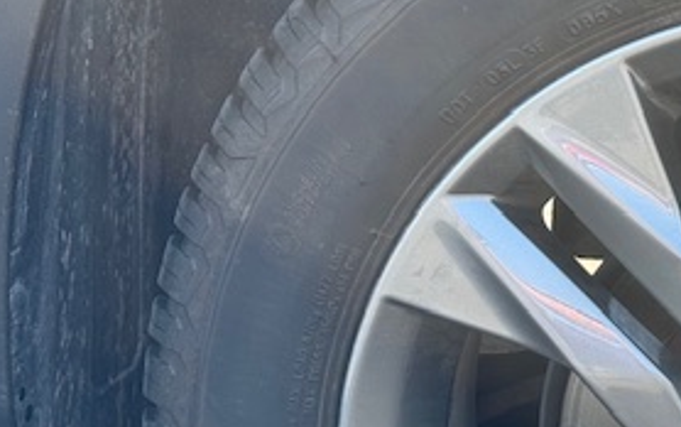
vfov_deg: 11.1
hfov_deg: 17.2
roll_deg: +1.6
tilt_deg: -18.3
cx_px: 772
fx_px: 2172
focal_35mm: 117
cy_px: 412
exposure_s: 1/233
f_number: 1.78
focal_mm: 6.76
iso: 64
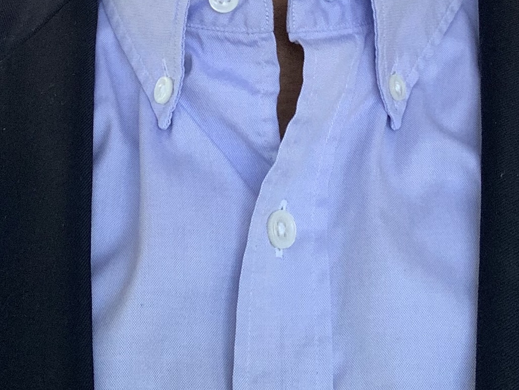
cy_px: -171
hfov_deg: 20.4
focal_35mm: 96
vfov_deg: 14.5
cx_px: 271
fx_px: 1440
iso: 64
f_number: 2.2
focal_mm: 2.87
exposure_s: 1/72
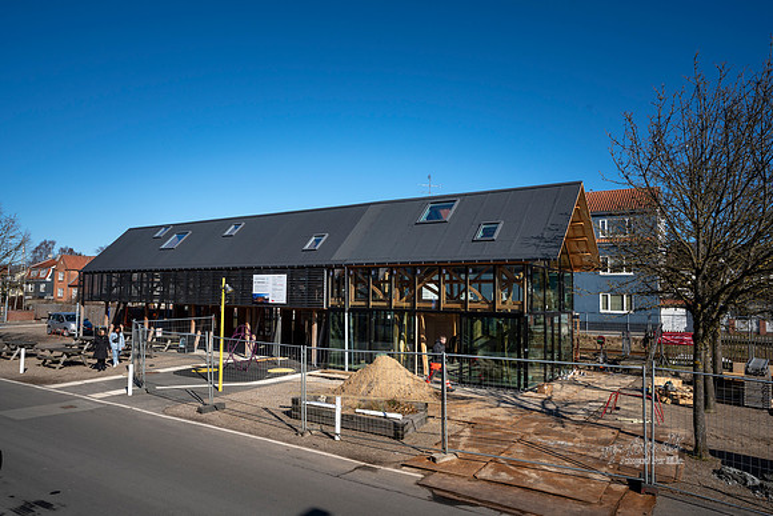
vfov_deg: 51.3
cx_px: 386
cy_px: 258
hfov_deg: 71.5
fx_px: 537
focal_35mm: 25
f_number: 9
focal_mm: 25
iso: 200
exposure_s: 1/400
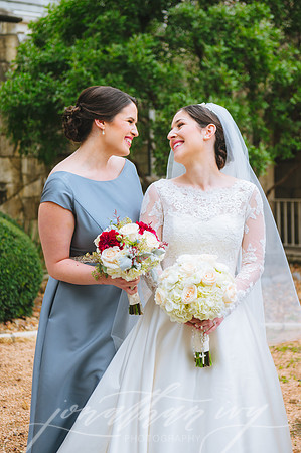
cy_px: 226
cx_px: 150
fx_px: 779
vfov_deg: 32.4
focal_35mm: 62
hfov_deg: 21.9
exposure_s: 1/500
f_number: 4
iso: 250
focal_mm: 62
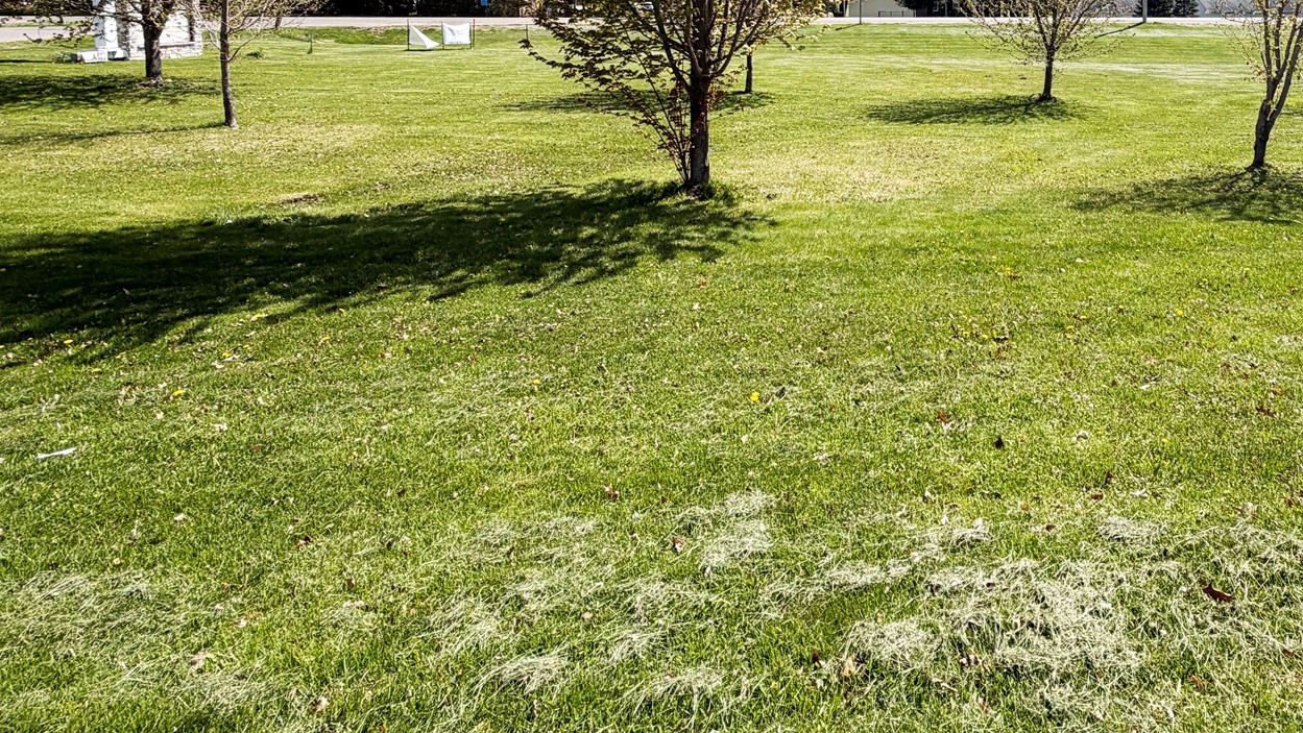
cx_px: 900
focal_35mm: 25
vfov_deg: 41.9
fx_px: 864
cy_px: 58
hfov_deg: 71.2
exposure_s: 1/770
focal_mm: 2.22
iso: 20
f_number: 2.2
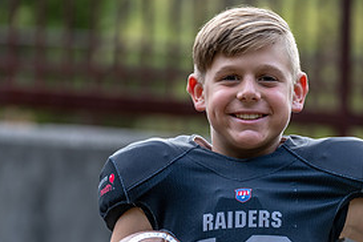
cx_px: 239
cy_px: 201
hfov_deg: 6.6
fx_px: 3146
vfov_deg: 4.4
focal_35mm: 312
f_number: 2.8
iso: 250
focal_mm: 147
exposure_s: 1/320
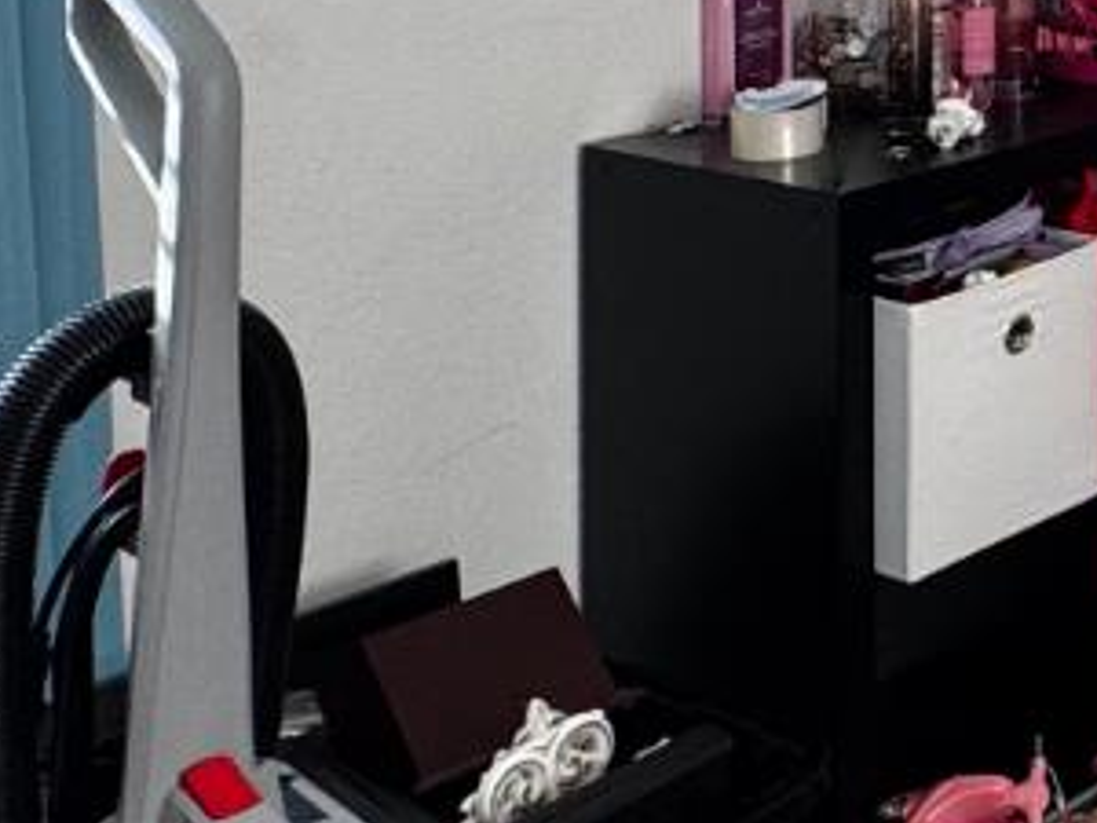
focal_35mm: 70
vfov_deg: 19.0
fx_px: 2218
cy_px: -335
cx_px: 1660
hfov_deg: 22.6
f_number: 2.2
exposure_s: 1/99
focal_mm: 2.22
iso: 100
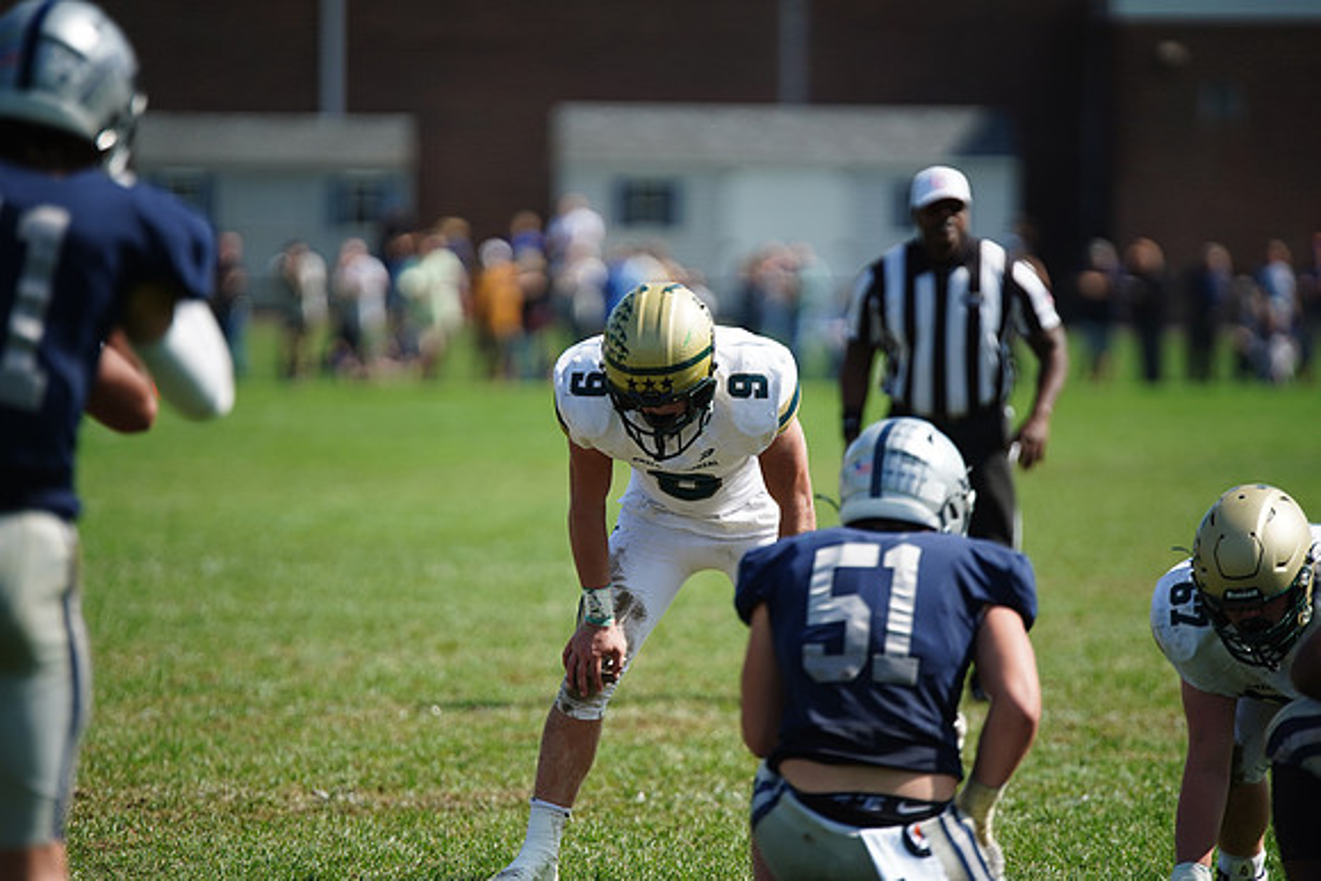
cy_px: 440
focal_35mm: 300
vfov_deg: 4.6
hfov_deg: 6.9
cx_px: 660
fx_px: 11010
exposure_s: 1/4000
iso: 400
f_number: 2.8
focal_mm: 300
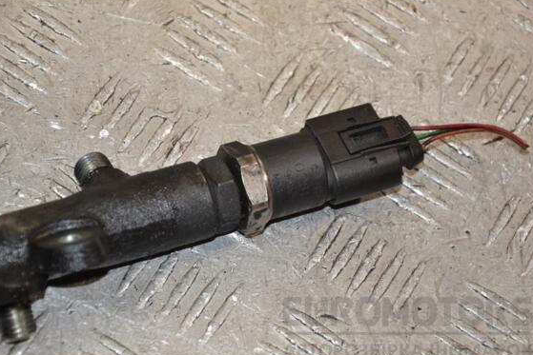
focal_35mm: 148
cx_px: 265
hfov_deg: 13.9
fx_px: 2192
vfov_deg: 9.3
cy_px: 185
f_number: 5.6
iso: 800
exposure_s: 1/200
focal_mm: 92
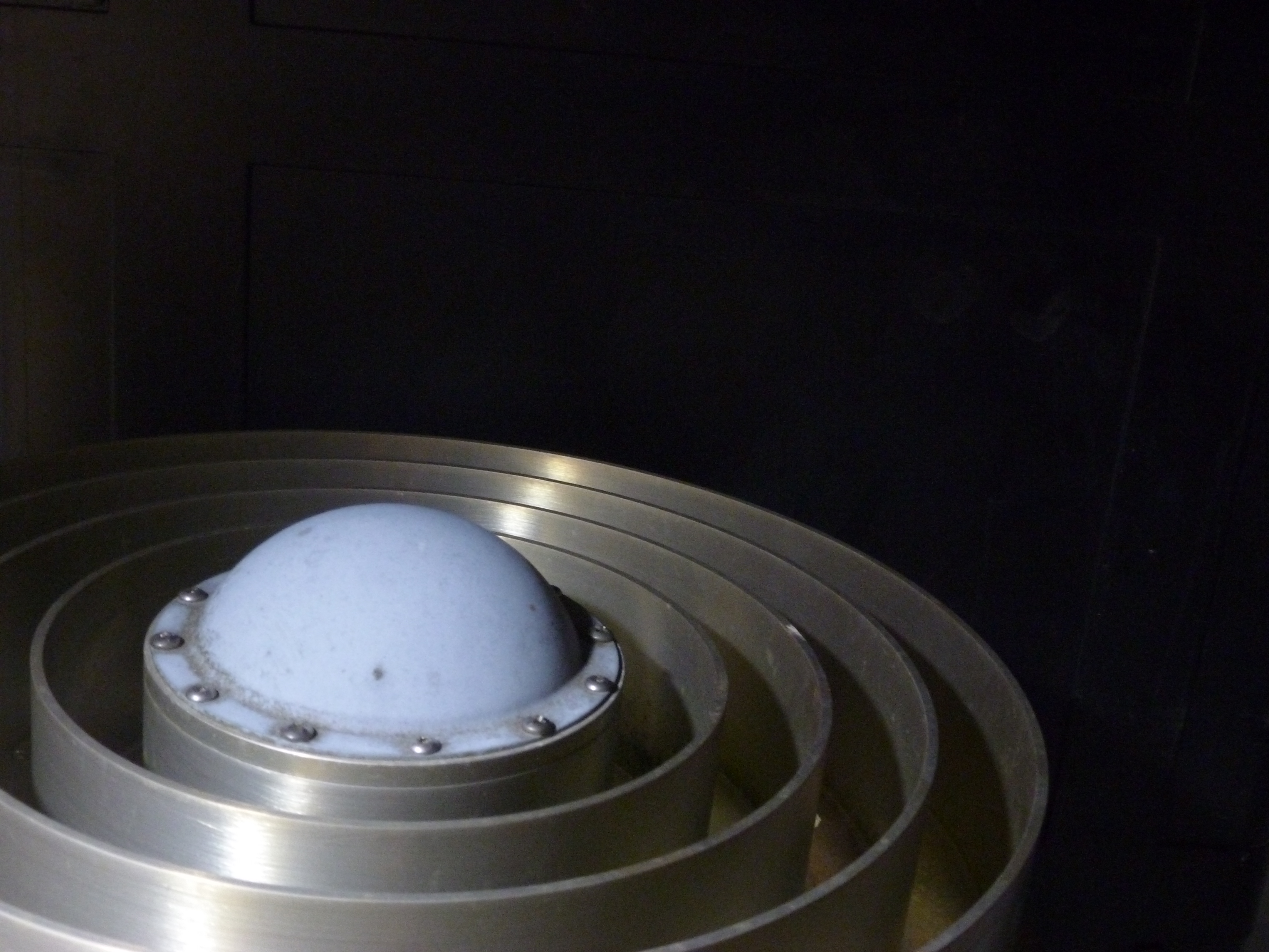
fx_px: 1650
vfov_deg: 32.2
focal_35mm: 45
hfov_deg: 42.1
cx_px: 634
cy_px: 476
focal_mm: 8
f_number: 4
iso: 500
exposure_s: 1/4
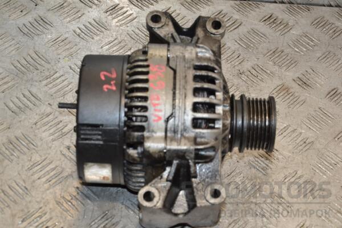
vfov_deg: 23.8
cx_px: 171
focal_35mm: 57
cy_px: 114
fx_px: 541
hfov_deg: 35.1
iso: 800
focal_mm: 38
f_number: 7.1
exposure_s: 1/200
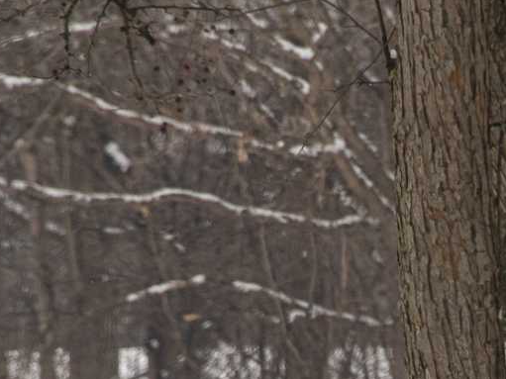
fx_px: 16908
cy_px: 578
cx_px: 508
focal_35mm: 1157
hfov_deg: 1.7
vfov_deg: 1.3
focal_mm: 300
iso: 1600
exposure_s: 1/800
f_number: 16
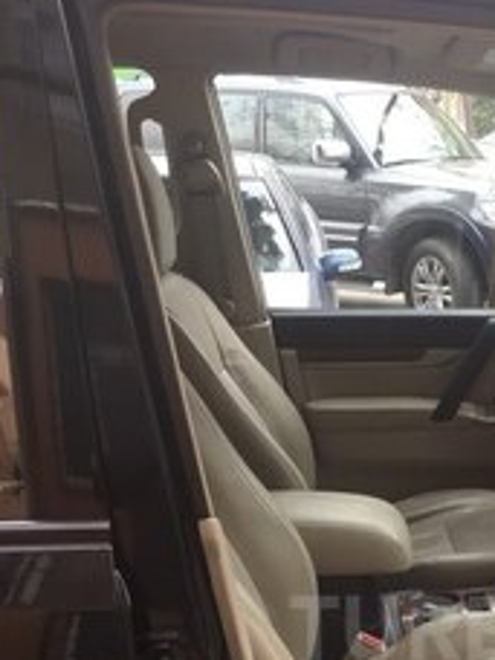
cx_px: 512
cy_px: 628
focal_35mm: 63
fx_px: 1201
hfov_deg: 22.3
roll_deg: -0.9
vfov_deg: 29.1
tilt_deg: -21.8
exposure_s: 1/100
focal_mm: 4.15
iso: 50
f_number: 2.2
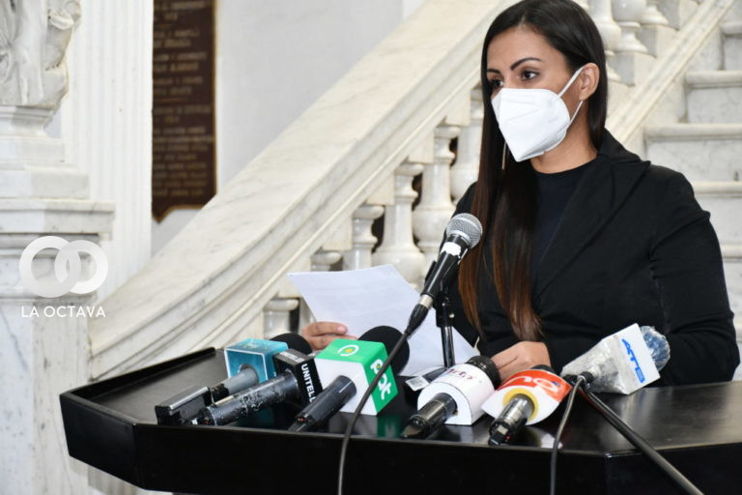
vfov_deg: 14.7
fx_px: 1917
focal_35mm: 93
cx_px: 371
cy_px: 248
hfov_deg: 21.9
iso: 1800
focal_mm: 62
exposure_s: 1/100
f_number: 5.6
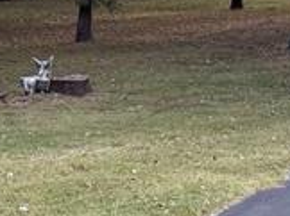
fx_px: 1272
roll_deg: -2.5
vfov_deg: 9.5
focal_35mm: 152
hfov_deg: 10.7
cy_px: -112
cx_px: 745
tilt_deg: +0.1
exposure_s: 1/426
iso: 100
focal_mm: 6.76
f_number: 1.78
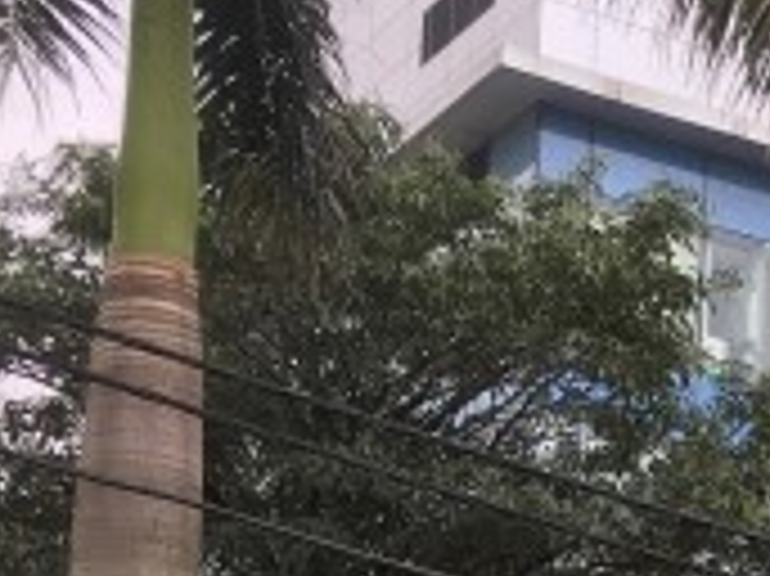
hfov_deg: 13.8
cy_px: 1048
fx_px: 2823
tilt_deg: +5.9
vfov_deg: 10.9
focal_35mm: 127
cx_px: 1412
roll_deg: -1.6
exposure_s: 1/620
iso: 25
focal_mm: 4.15
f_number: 2.2
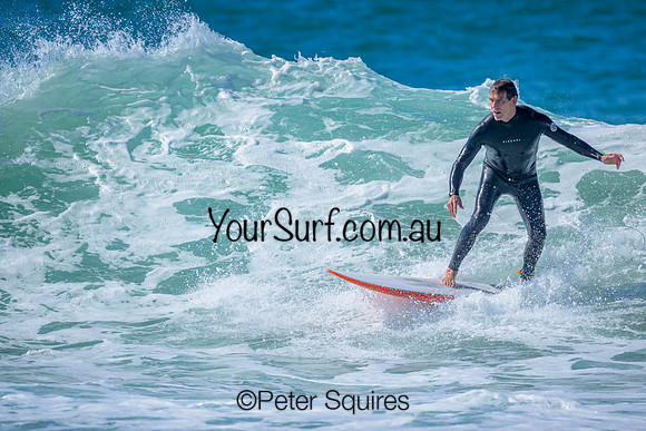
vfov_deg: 1.7
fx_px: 14358
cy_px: 216
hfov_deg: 2.6
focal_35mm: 800
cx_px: 323
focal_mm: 800
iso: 280
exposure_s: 1/2000
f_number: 6.3
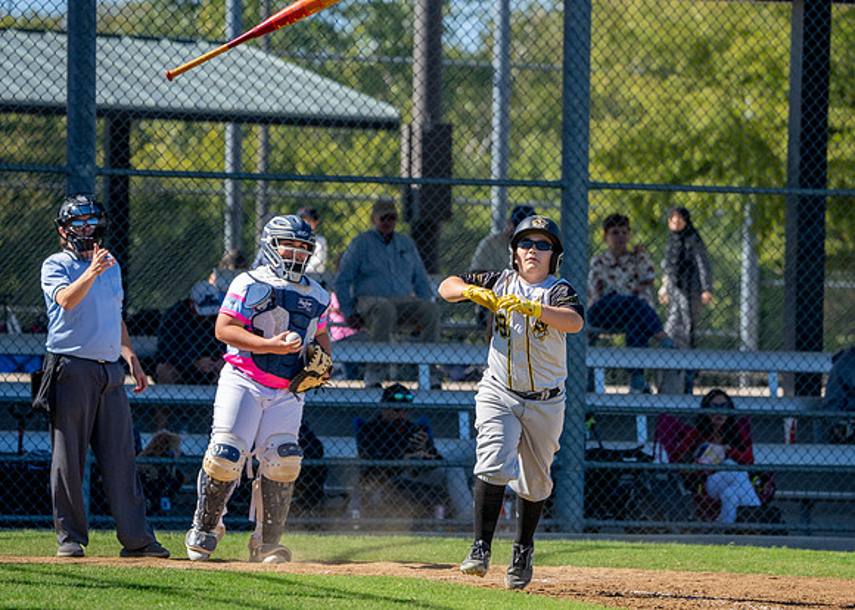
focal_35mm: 279
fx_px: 6775
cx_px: 528
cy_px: 355
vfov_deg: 5.2
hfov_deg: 7.2
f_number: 5.6
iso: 1000
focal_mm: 229
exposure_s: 1/4000
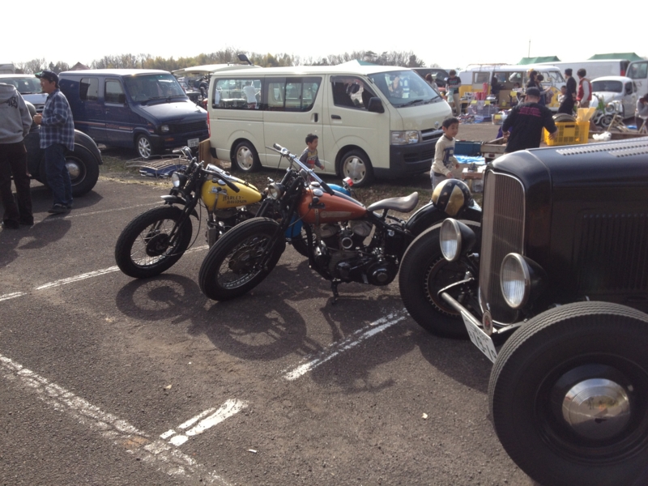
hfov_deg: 52.6
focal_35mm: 35
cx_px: 324
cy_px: 243
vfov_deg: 40.7
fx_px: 655
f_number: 2.4
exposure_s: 1/824
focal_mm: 4.28
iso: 50
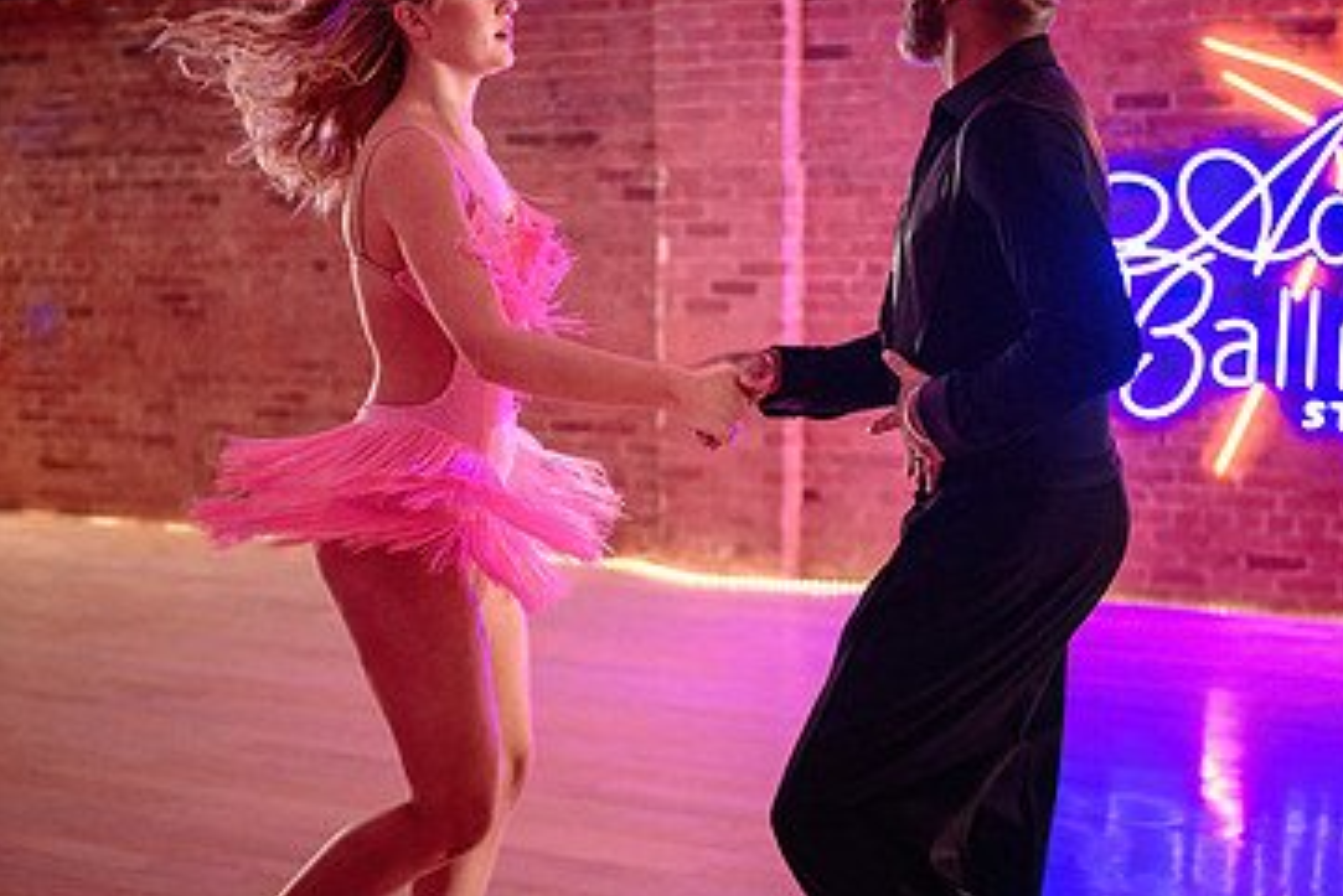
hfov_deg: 36.2
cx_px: 726
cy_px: 605
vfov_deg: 24.5
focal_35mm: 55
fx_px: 2053
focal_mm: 28
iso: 2500
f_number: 1.4
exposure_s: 1/250
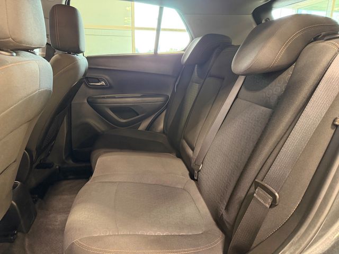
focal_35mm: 24
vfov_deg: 56.8
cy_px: 127
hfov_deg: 71.6
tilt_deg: -15.7
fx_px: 235
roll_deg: -1.4
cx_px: 170
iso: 800
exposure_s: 1/42
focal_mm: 6.76
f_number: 1.78
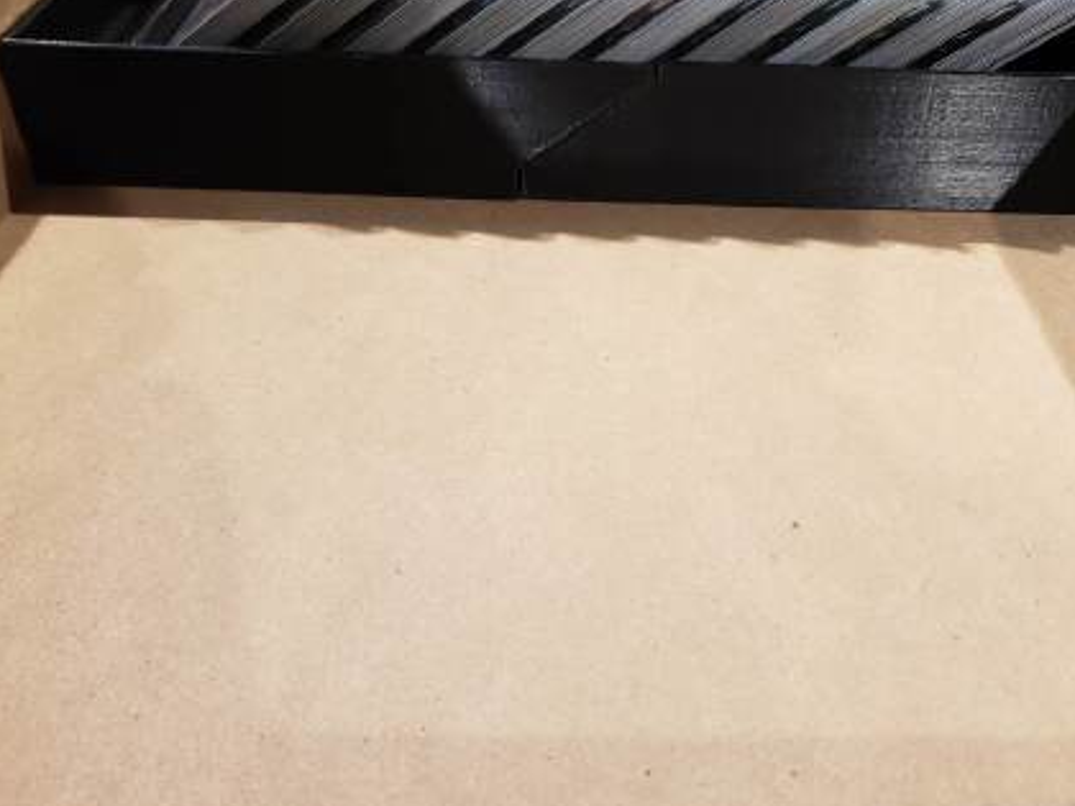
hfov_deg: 55.3
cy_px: 333
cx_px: 575
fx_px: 1025
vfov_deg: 42.8
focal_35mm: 33
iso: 250
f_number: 1.5
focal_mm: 4.3
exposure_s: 1/30
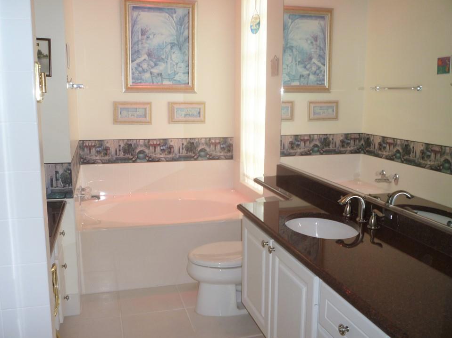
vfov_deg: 45.4
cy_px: 170
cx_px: 211
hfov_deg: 58.3
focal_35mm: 31
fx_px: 405
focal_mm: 5.2
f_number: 3.3
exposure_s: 1/30
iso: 100
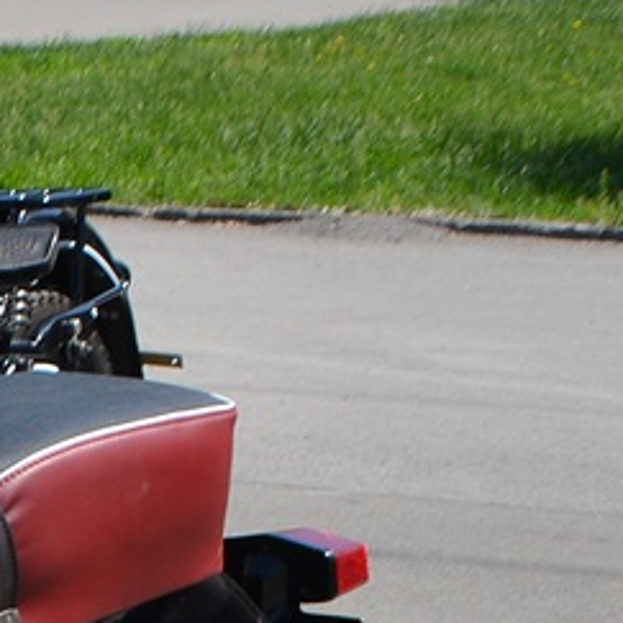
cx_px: -972
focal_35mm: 173
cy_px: 835
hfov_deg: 8.9
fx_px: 3523
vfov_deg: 9.9
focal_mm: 22
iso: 110
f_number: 8
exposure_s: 1/250
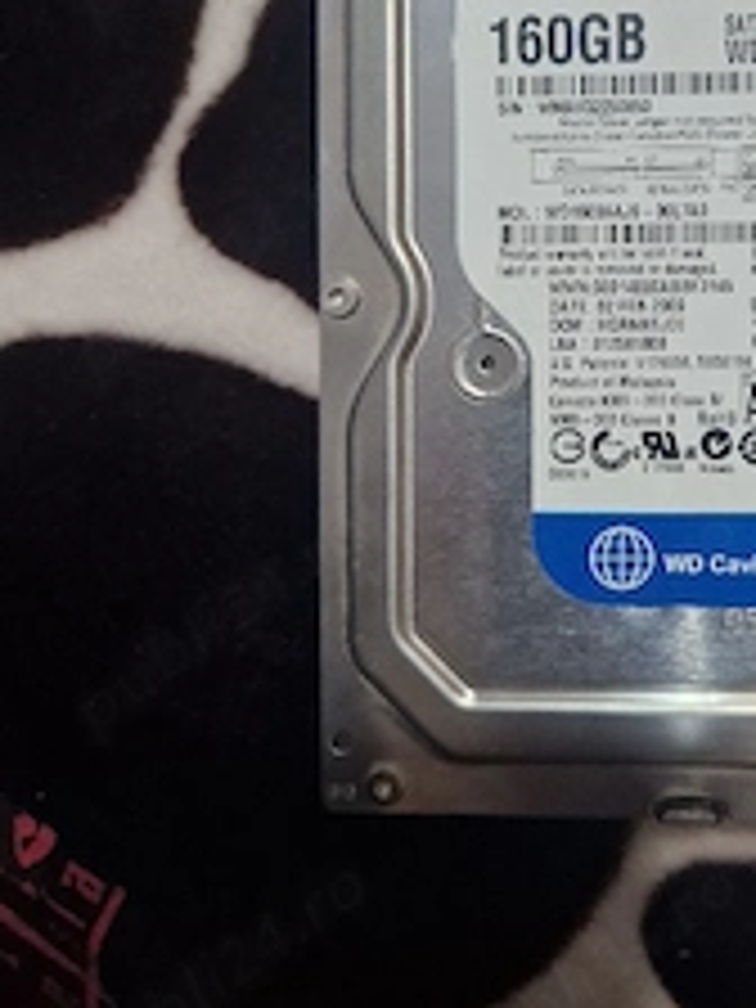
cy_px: 310
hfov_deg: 33.8
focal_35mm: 41
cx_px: 639
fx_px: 1194
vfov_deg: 44.9
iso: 320
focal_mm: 5.4
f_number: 1.8
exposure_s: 1/100
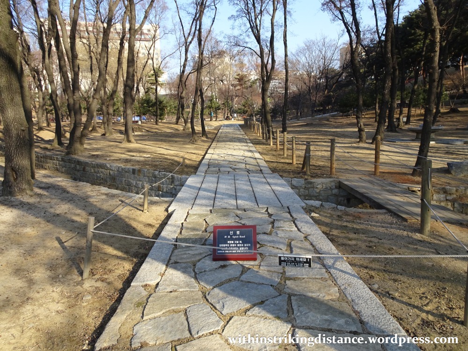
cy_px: 176
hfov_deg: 71.6
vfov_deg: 56.8
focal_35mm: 24
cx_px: 234
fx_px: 324
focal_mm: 4.1
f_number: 3.5
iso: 80
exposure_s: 1/320
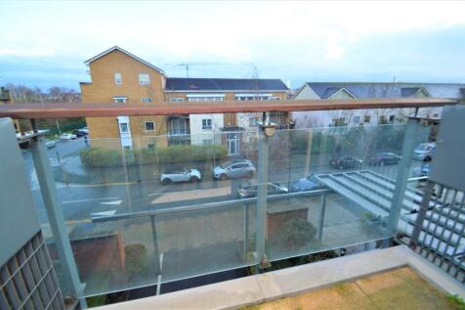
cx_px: 232
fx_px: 194
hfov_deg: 100.4
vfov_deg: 77.3
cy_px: 155
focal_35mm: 15
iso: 400
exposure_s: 1/60
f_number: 4
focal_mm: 10
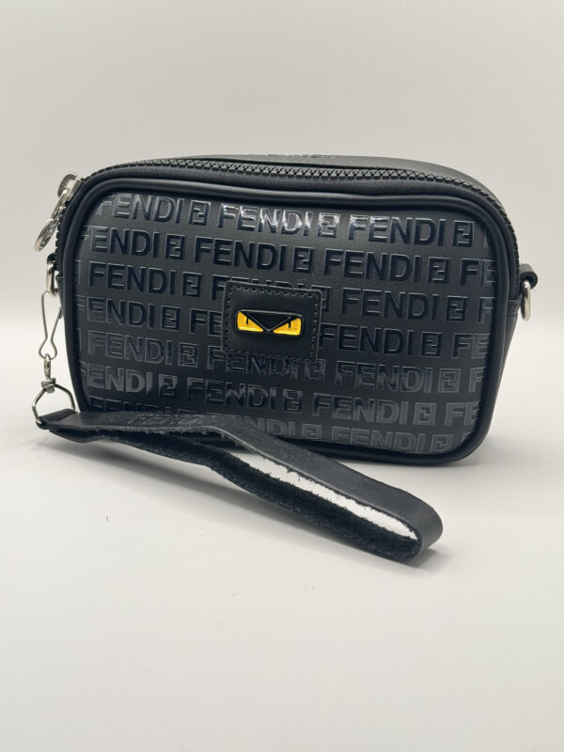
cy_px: 376
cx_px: 282
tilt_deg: -20.7
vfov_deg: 39.7
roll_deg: +0.5
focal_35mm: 48
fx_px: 1043
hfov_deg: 30.3
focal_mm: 6.76
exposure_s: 1/227
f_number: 1.78
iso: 80
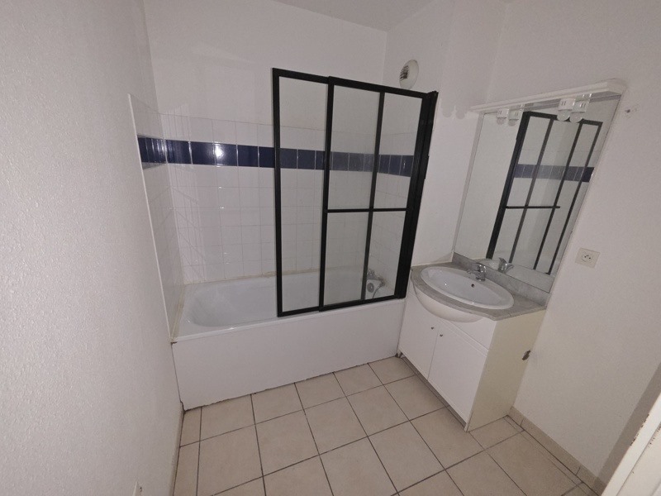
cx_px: 330
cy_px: 248
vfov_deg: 89.9
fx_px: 248
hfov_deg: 106.2
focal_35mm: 13
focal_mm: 2.2
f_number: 2.2
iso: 320
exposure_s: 1/39
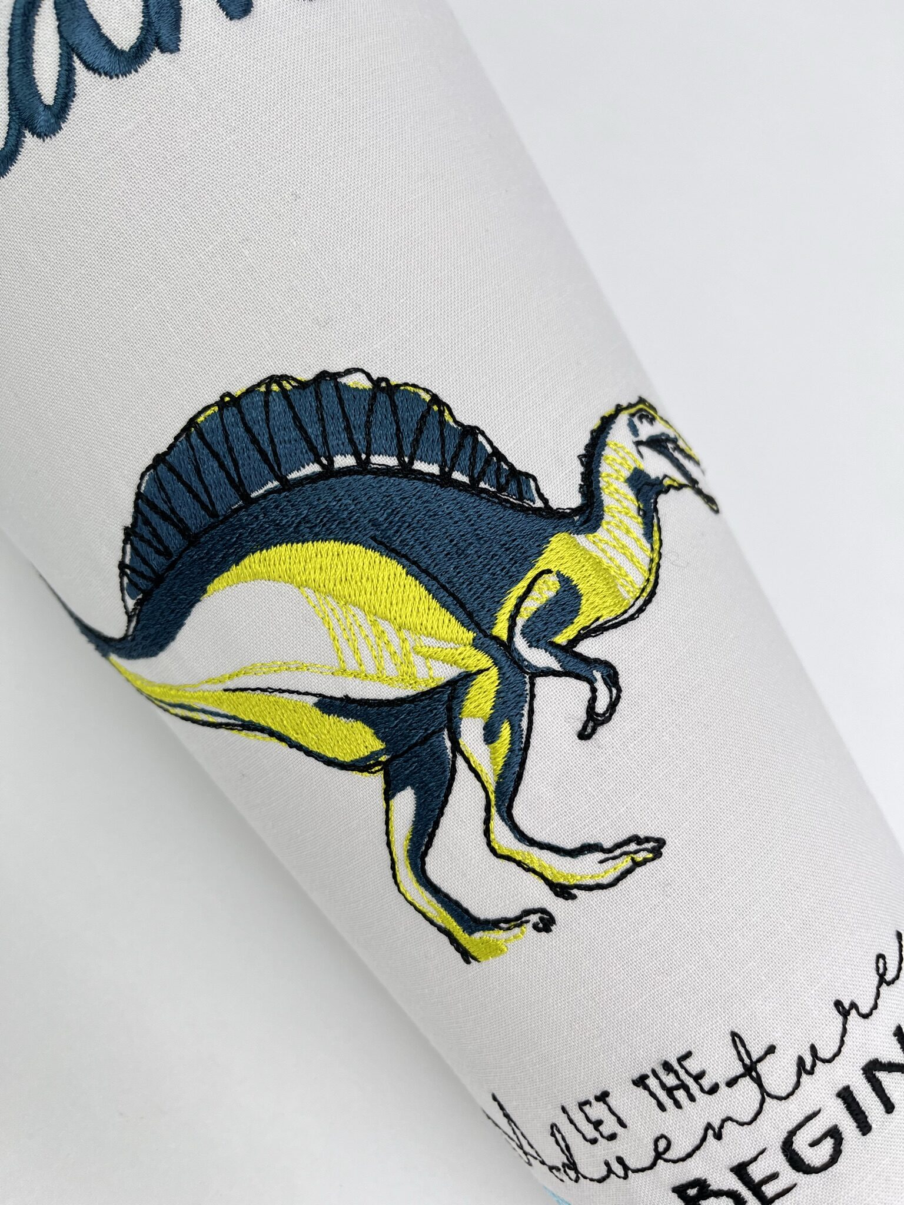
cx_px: 452
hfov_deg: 53.1
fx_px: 905
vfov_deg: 67.3
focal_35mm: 26
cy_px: 602
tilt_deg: -51.4
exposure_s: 1/110
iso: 32
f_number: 1.6
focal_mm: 5.1
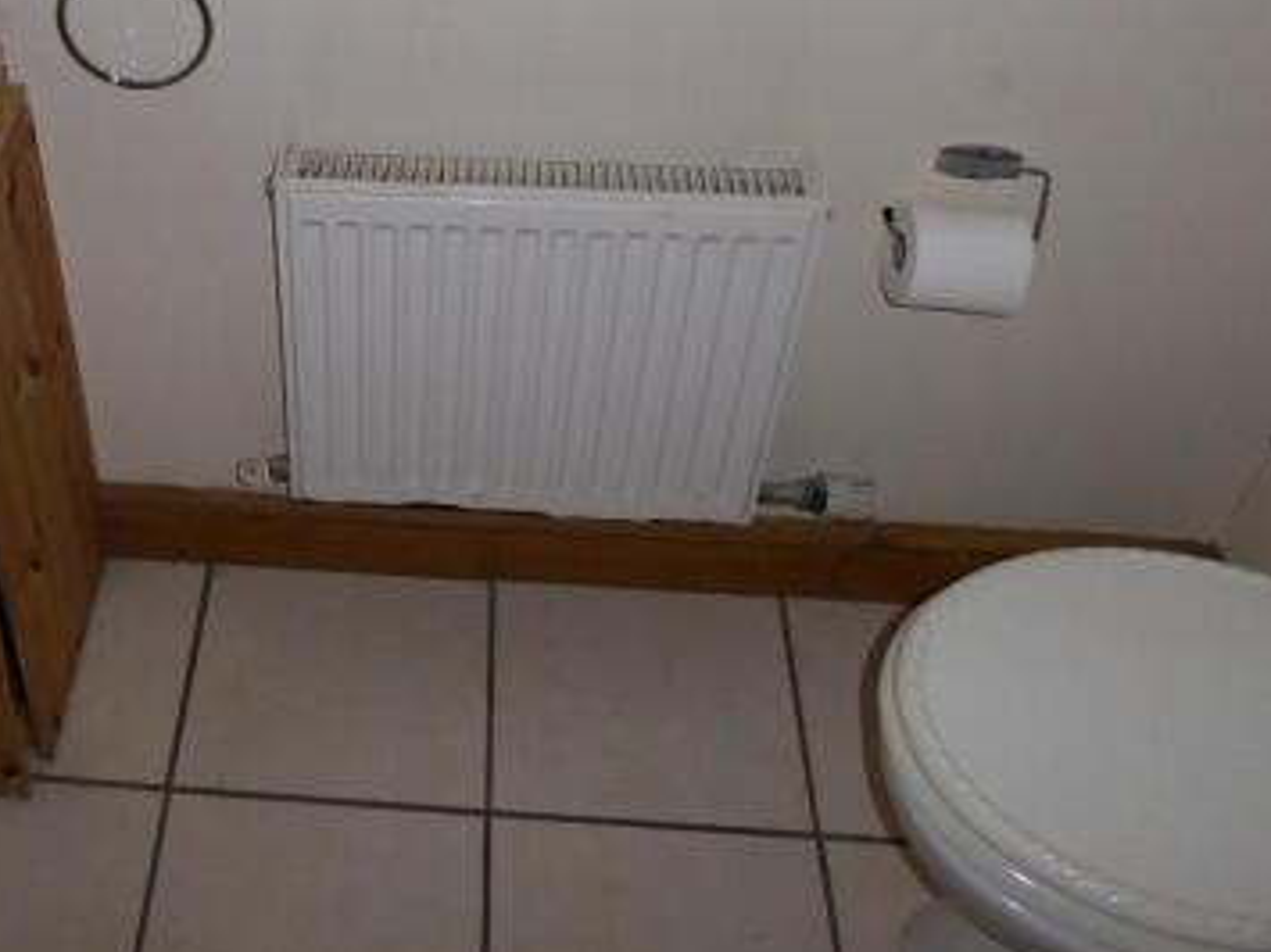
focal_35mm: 41
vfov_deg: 34.4
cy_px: 238
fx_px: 1505
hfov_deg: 44.4
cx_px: 328
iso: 400
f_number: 3.3
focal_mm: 4.3
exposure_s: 1/60
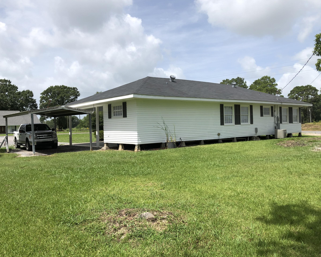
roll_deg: +1.8
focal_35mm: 30
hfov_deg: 58.7
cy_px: 128
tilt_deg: -0.5
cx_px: 150
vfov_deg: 48.5
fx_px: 285
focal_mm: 3.99
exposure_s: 1/2525
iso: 20
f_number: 1.8
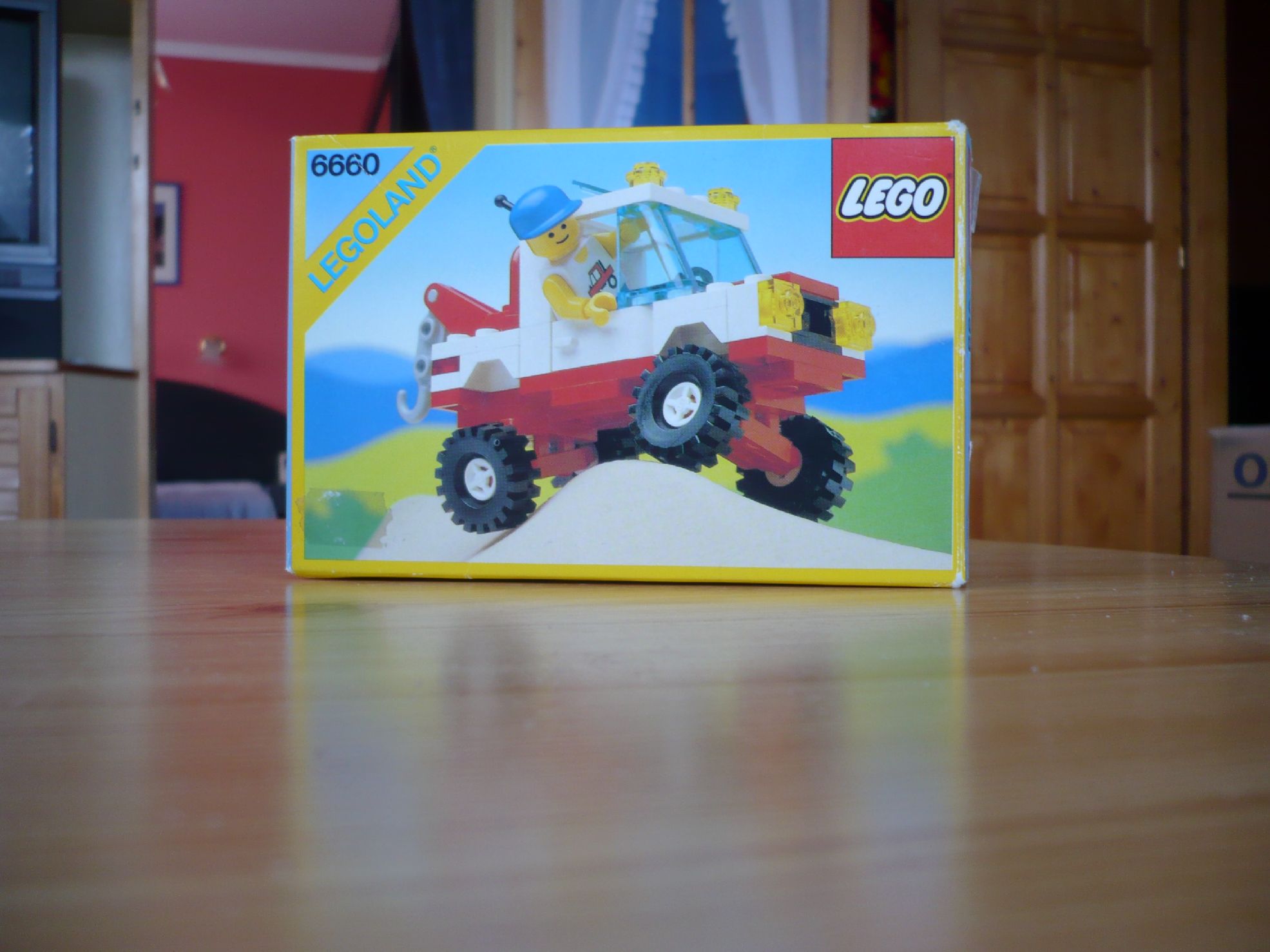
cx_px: 635
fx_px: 1284
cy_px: 476
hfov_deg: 52.6
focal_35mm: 35
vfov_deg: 40.7
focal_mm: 5.8
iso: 100
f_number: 2.8
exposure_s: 1/40
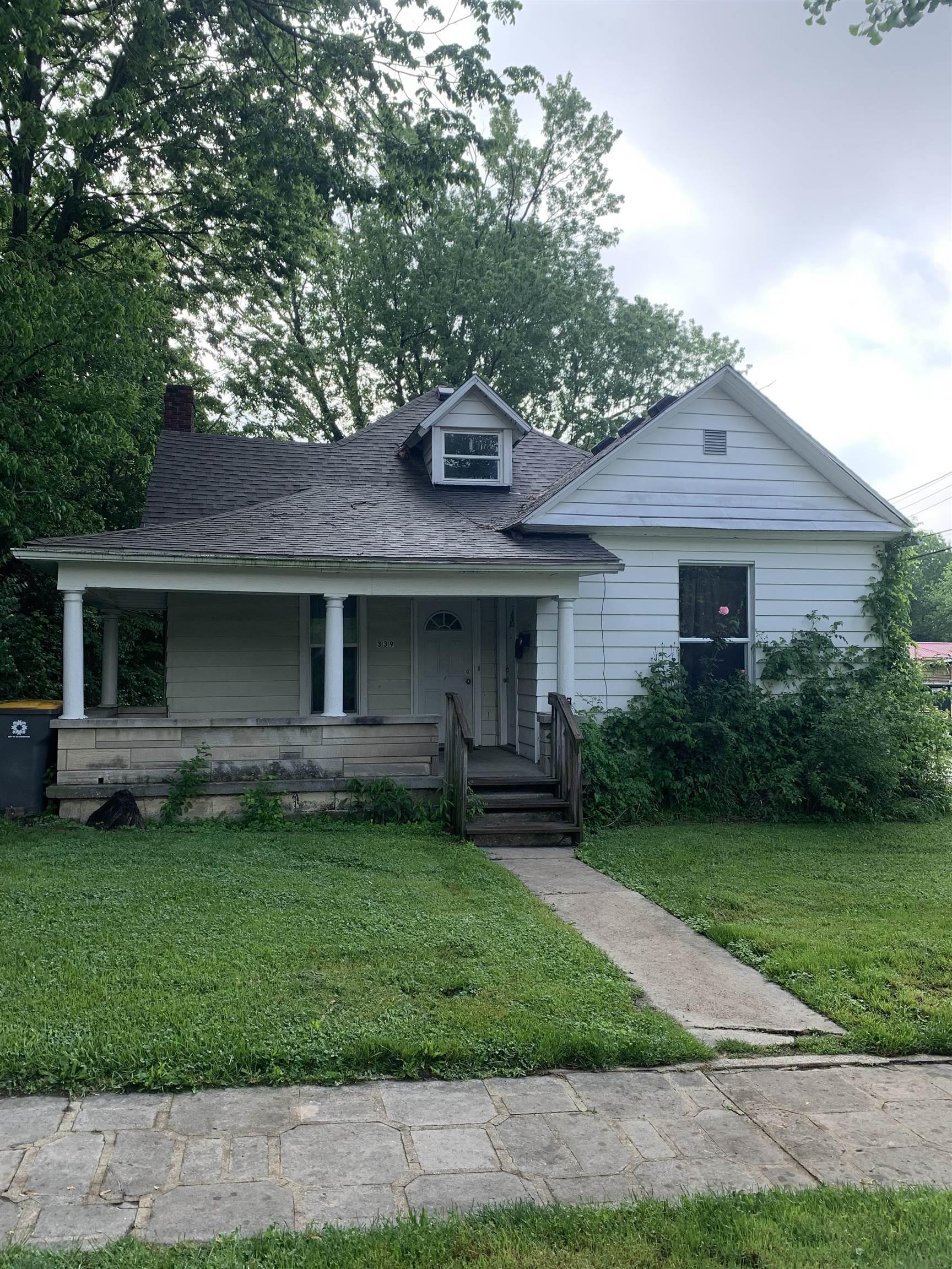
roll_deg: -0.4
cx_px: 476
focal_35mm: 26
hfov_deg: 53.1
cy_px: 634
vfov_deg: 67.3
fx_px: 953
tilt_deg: +3.4
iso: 25
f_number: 1.8
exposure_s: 1/737
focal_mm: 4.25
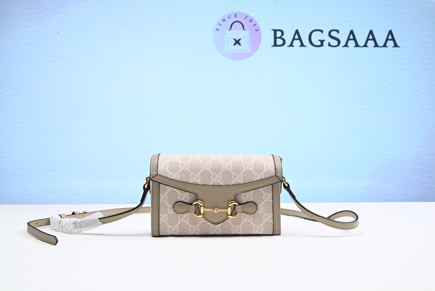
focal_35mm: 37
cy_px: 146
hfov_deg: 51.9
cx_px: 218
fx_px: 447
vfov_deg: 36.0
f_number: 16
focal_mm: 37
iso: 100
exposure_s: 1/2
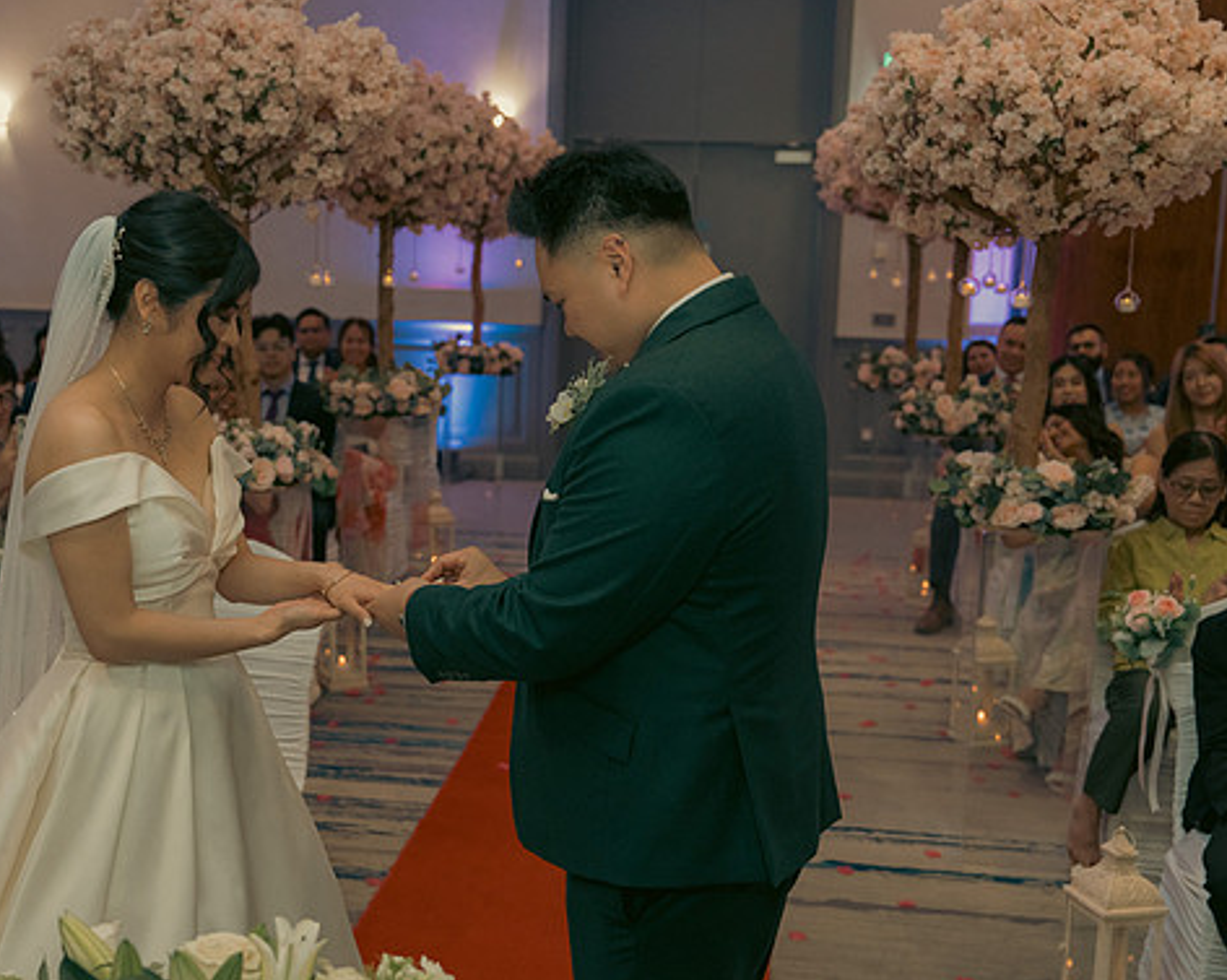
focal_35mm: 45
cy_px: 490
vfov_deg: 33.4
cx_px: 489
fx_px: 1633
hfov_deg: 41.0
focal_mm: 39
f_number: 3.5
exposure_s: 1/160
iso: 2500
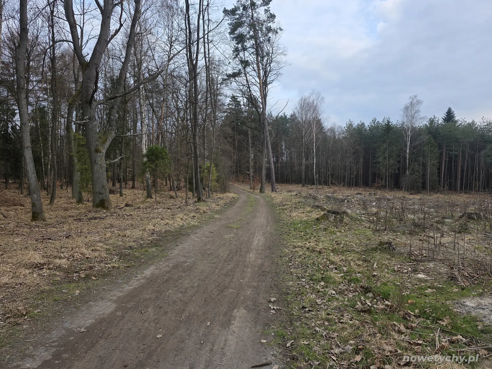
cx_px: 246
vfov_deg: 58.9
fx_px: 327
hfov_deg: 73.9
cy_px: 184
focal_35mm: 23
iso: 32
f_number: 1.7
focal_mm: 6.3
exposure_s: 1/359
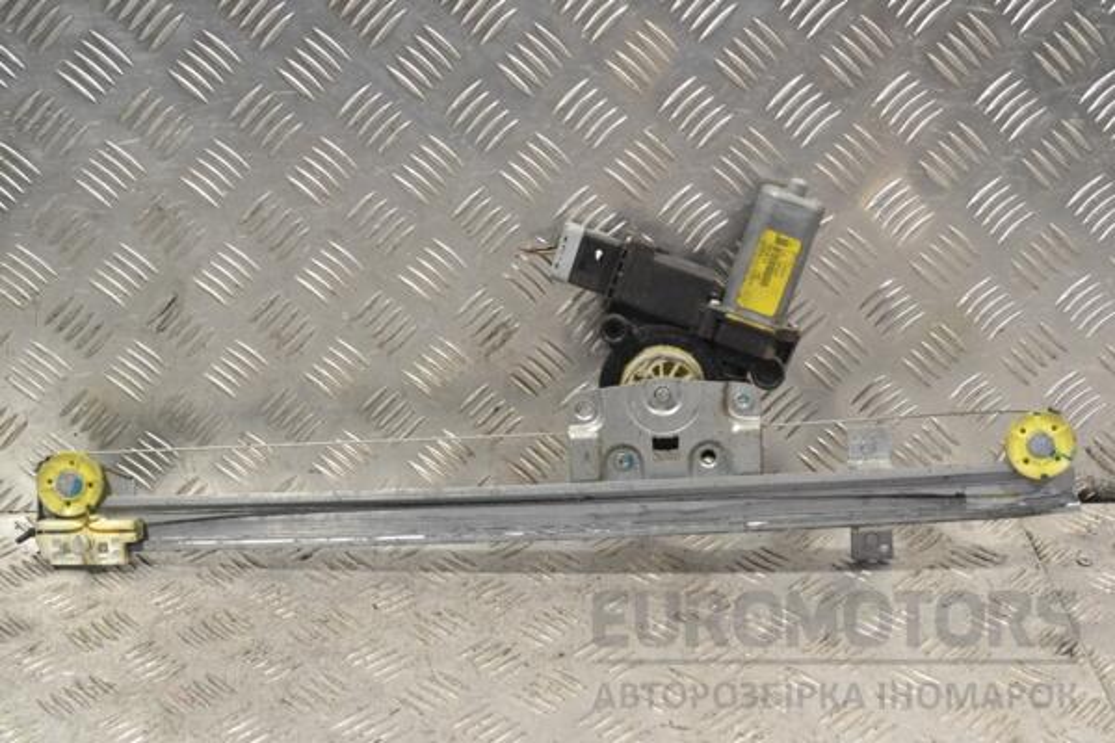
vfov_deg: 25.8
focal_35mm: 52
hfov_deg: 37.9
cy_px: 372
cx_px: 558
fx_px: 1626
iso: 3200
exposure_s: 1/250
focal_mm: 35
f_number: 8
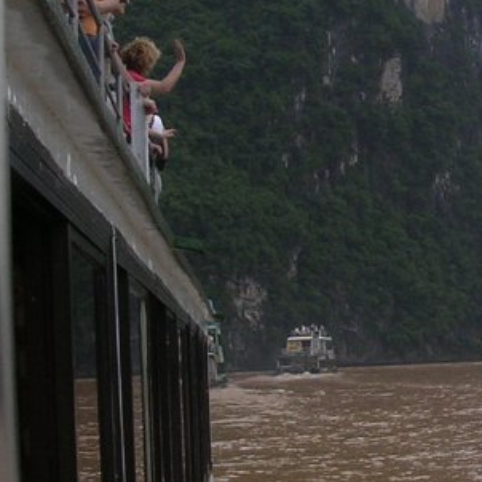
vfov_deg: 15.3
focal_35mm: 114
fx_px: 1796
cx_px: 619
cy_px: 270
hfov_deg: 14.7
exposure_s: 1/244
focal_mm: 5.8
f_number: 5.6
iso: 100
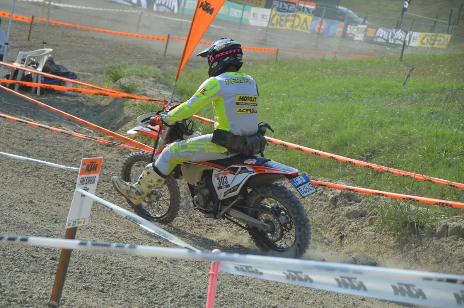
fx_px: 1584
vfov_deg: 11.1
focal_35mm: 123
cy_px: 154
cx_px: 232
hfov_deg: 16.7
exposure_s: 1/1600
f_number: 5.6
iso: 400
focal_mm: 82
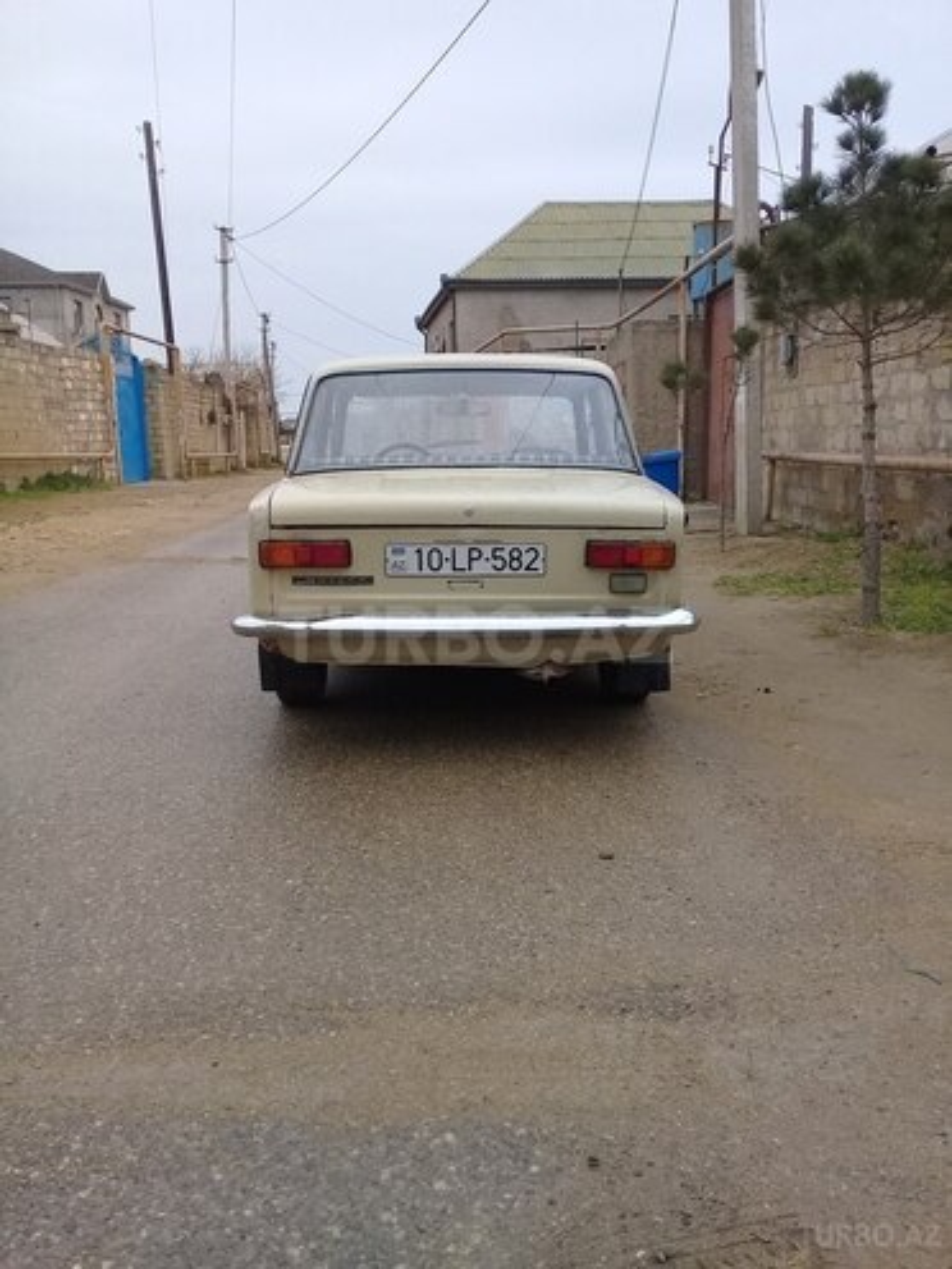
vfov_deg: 58.4
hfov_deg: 45.4
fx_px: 1137
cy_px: 634
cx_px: 476
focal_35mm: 31
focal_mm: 3.3
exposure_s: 1/300
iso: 50
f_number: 2.2
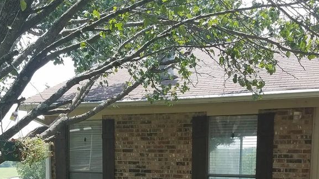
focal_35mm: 50
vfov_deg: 22.5
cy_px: 200
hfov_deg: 41.3
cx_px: 151
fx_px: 423
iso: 50
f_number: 1.7
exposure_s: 1/618
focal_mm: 4.2
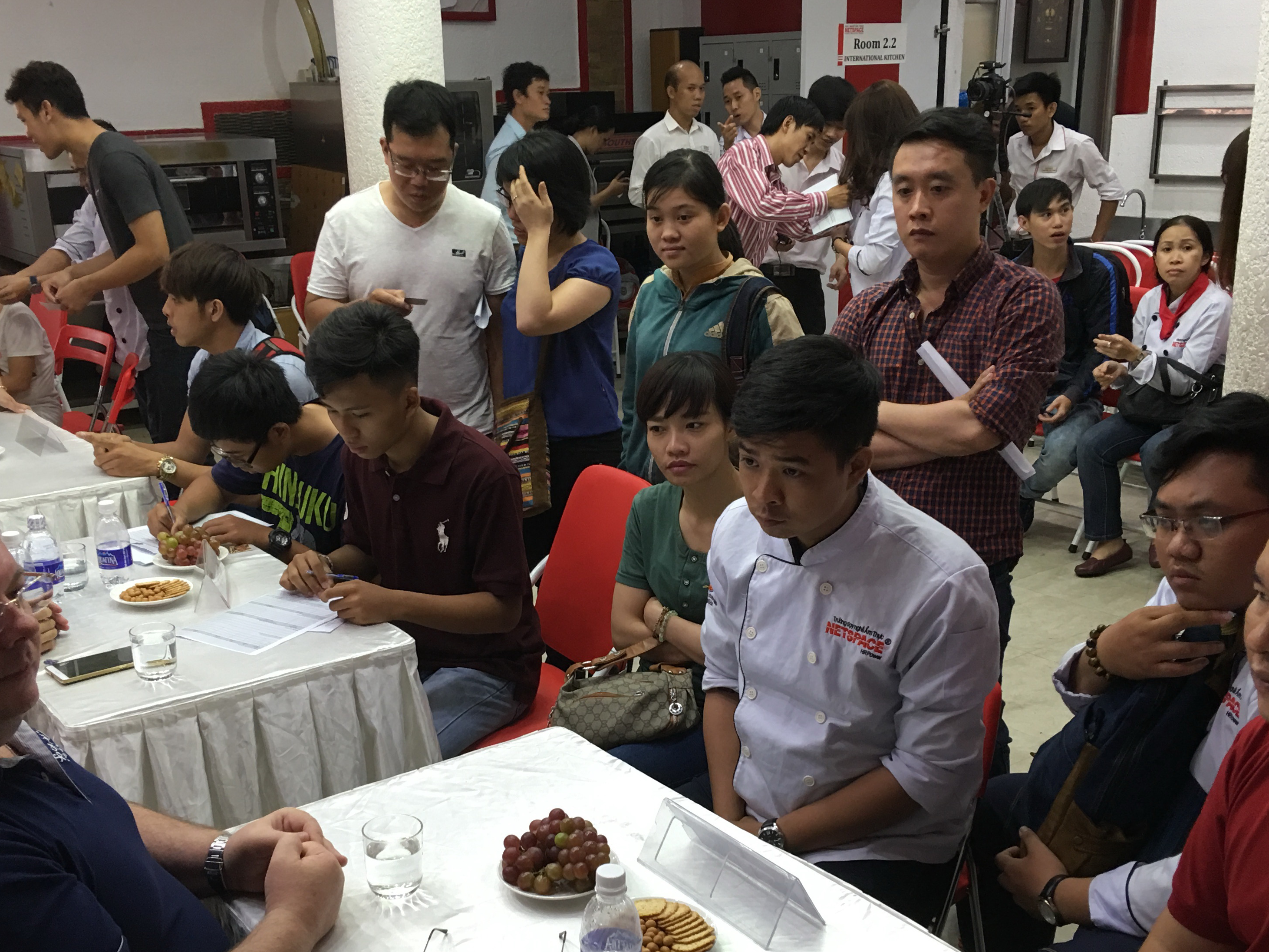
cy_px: 590
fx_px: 1466
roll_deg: +1.7
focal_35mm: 40
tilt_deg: -18.5
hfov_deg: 46.8
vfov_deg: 35.8
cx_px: 613
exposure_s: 1/17
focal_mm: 4.15
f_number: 2.2
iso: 64
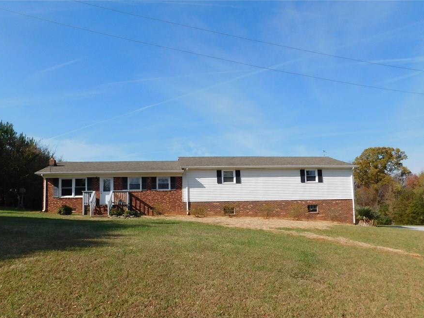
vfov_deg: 51.1
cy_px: 186
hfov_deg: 65.3
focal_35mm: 27
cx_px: 197
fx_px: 331
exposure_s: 1/500
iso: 125
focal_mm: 4
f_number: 6
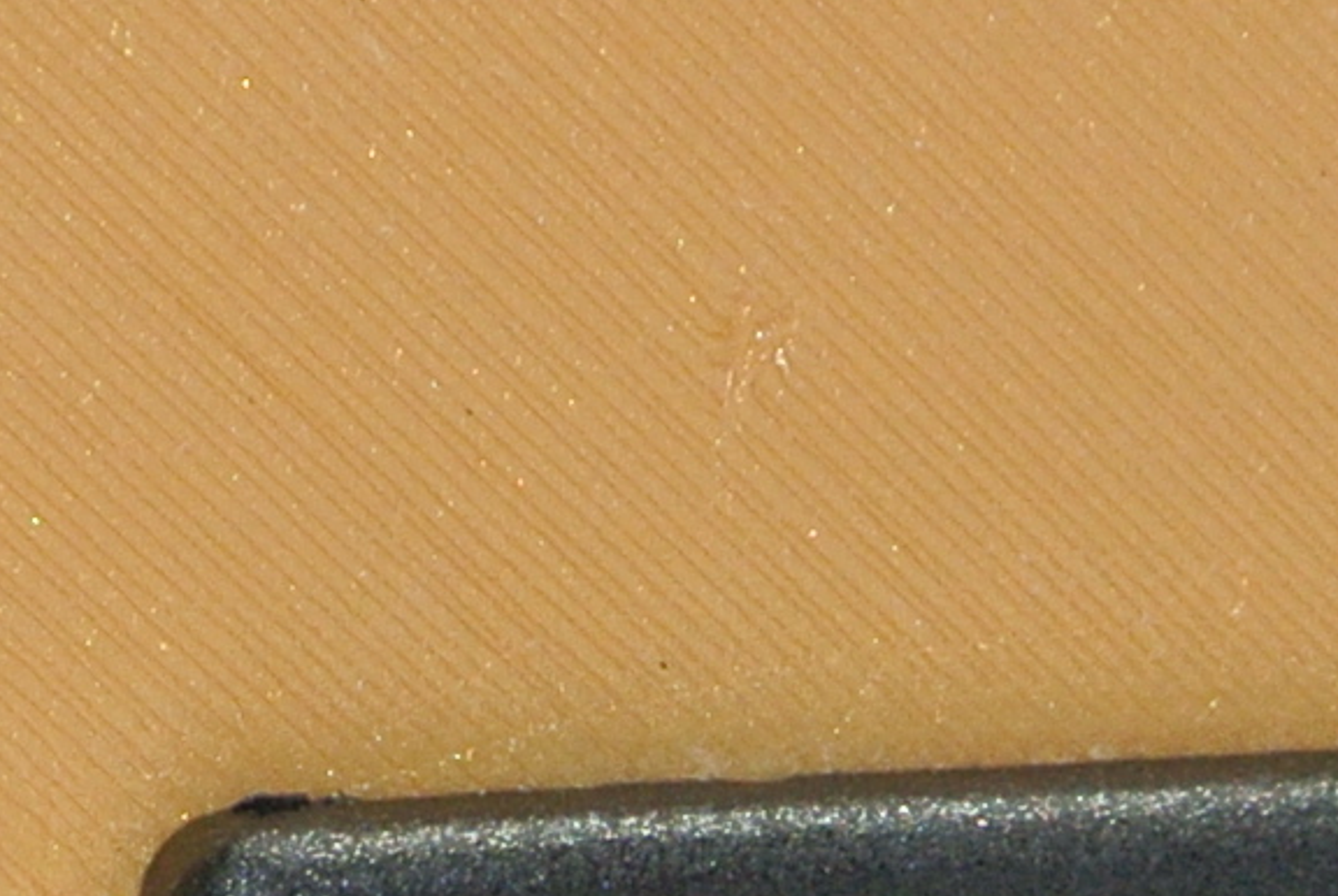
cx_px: -77
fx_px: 9753
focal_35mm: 262
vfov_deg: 5.2
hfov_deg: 7.8
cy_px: 1520
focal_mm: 14.5
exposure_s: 1/60
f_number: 4
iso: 320
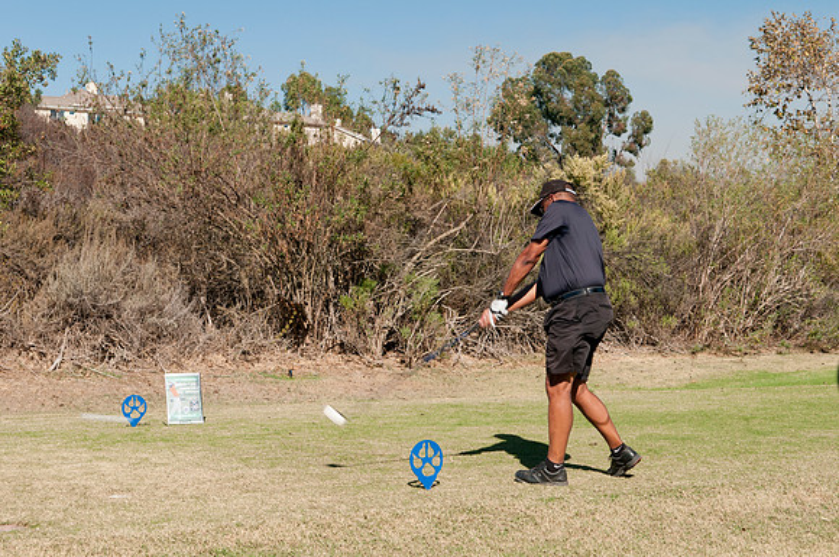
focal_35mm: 60
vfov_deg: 22.6
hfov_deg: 33.4
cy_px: 278
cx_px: 420
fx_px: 1396
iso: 200
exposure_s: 1/200
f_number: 8
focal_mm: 40
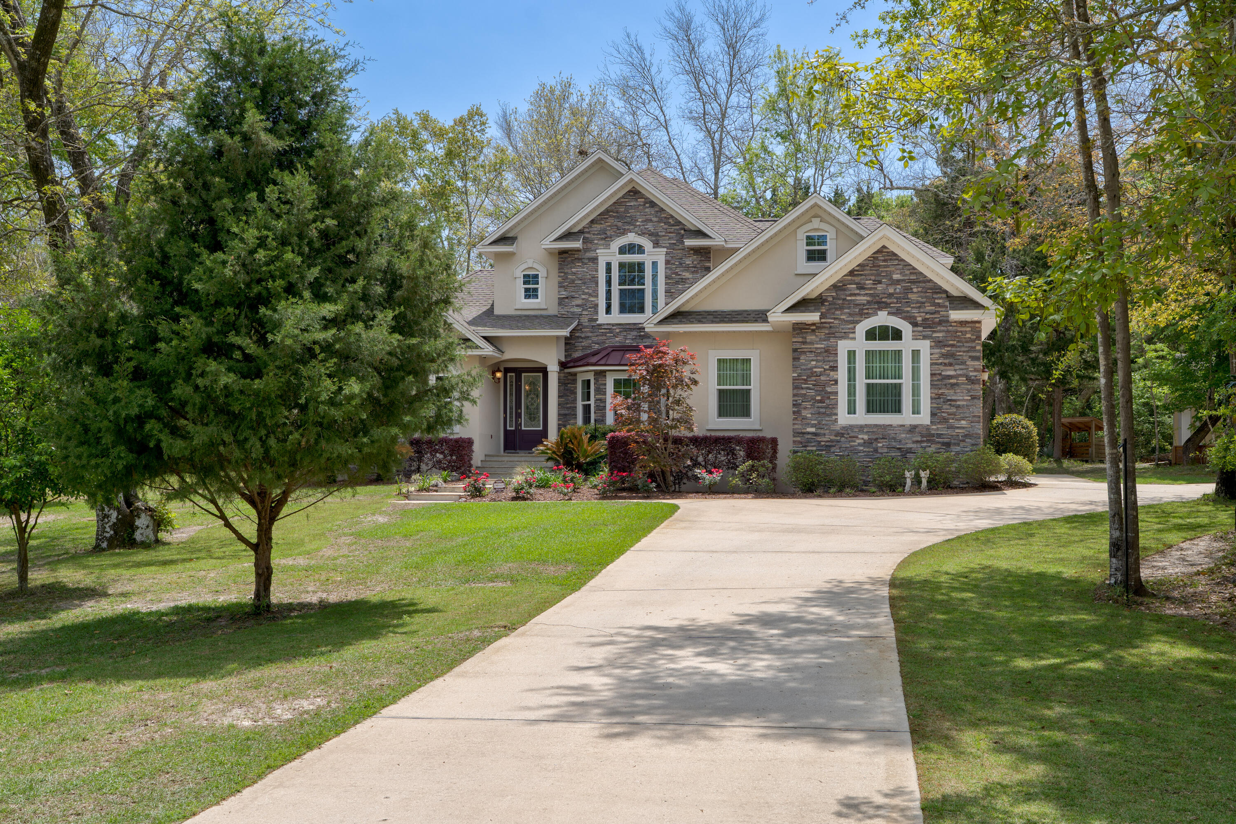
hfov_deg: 54.4
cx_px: 618
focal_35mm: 35
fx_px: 1202
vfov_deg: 37.9
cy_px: 412
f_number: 7.1
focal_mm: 35
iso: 100
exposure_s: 1/60
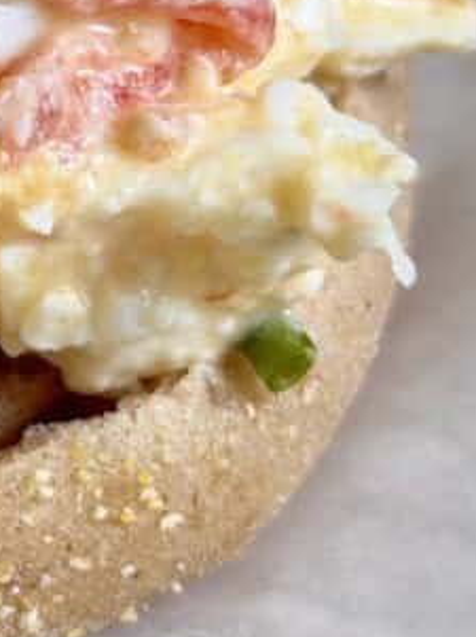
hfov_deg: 9.3
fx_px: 2848
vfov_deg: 12.6
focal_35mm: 155
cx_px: -260
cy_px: -37
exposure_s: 1/121
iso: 80
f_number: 1.8
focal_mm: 6.8
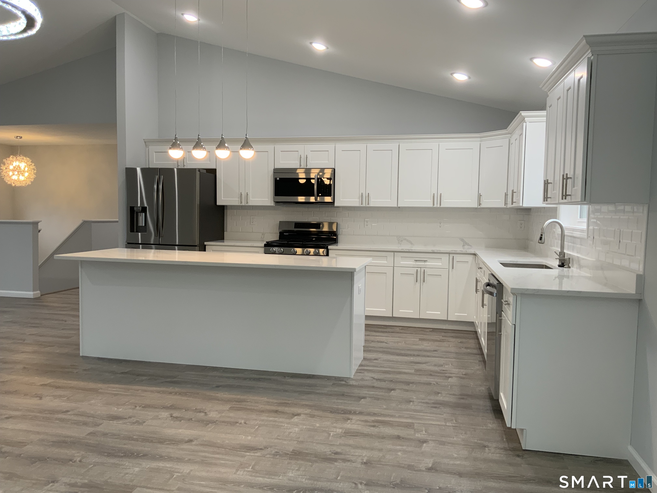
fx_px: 550
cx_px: 328
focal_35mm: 29
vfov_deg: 48.2
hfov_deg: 61.7
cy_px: 246
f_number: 1.8
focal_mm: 3
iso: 40
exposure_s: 1/60
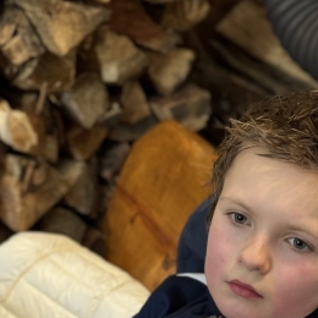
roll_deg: -1.6
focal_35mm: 98
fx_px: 1019
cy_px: 297
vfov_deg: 17.4
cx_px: 181
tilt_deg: -27.4
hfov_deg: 17.7
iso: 400
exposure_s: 1/40
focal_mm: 6.86
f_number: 1.78
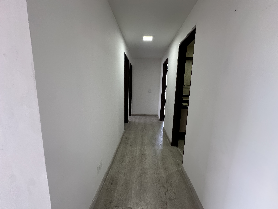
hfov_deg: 102.1
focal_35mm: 14
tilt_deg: -8.1
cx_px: 139
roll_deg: -1.9
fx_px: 112
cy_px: 104
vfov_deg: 85.7
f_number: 2.2
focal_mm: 2.22
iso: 160
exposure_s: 1/120
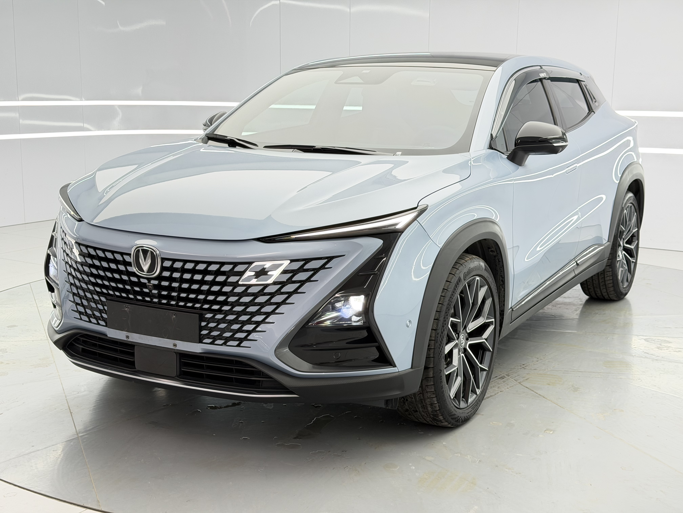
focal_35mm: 48
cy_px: 256
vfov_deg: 30.3
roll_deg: -0.8
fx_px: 947
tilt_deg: -10.7
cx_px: 342
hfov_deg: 39.7
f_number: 1.78
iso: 80
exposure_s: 1/67
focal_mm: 6.76
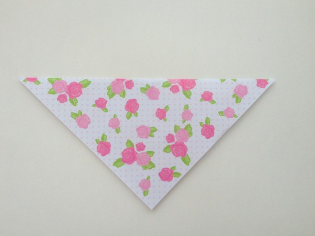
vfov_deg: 39.6
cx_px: 154
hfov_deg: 51.4
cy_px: 116
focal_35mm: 36
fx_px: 327
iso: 80
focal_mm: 4.28
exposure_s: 1/120
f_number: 2.4
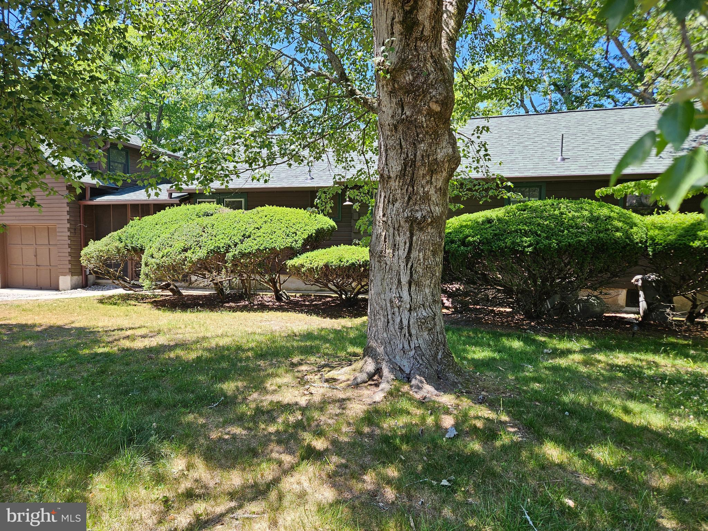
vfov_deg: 58.9
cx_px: 354
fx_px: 470
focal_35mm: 23
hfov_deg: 73.9
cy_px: 266
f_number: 1.8
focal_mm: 5.4
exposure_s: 1/281
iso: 25
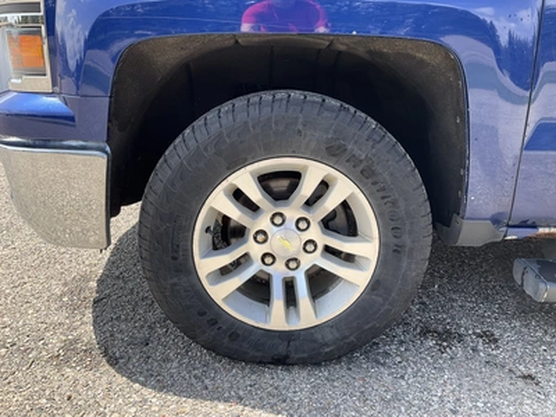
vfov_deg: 48.2
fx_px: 466
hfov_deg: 61.7
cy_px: 208
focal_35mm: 29
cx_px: 278
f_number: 1.8
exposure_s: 1/504
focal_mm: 3
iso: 25
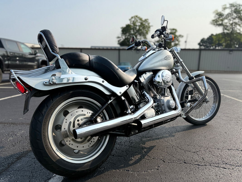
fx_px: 168
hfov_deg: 71.6
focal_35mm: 24
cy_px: 91
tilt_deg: -11.0
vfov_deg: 56.8
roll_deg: -1.2
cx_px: 121
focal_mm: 6.76
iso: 80
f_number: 1.78
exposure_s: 1/3953
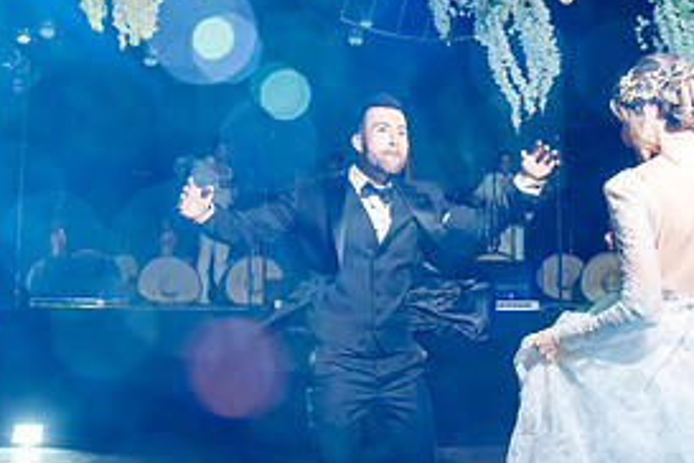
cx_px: 381
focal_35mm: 51
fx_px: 983
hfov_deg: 38.8
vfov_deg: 26.4
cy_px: 172
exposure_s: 1/60
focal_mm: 24
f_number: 7.1
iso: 2000
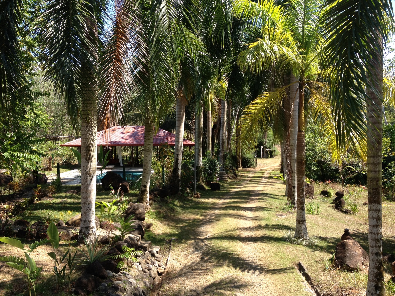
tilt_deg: -4.7
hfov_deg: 52.6
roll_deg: +0.7
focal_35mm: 35
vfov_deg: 40.7
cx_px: 198
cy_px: 148
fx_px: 399
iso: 50
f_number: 2.4
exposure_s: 1/452
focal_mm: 4.28
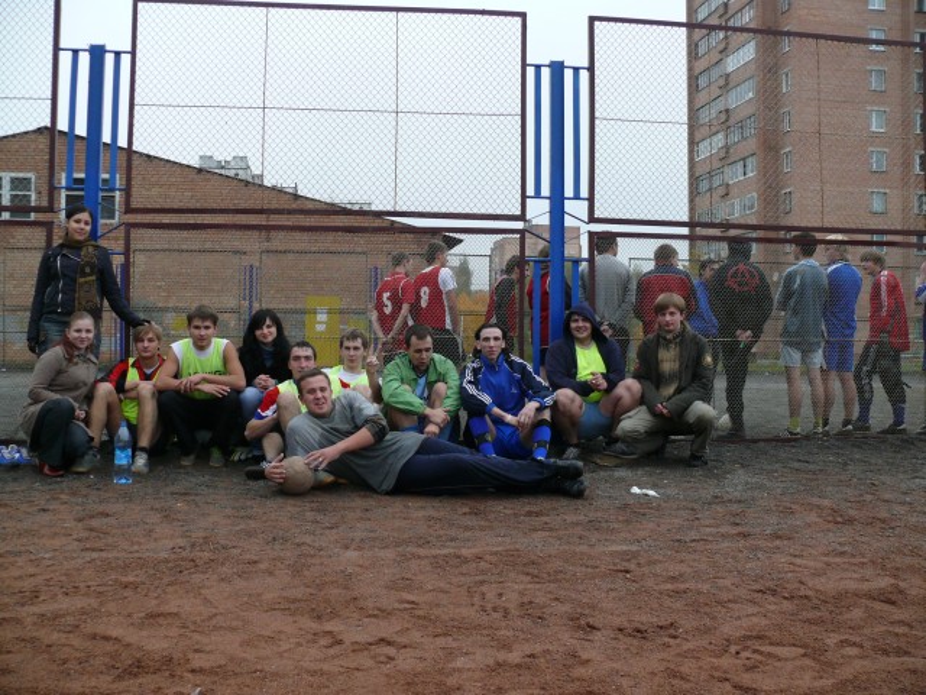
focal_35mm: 35
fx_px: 936
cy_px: 348
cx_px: 463
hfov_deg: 52.6
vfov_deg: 40.7
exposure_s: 1/500
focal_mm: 7.4
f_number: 2.8
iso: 200
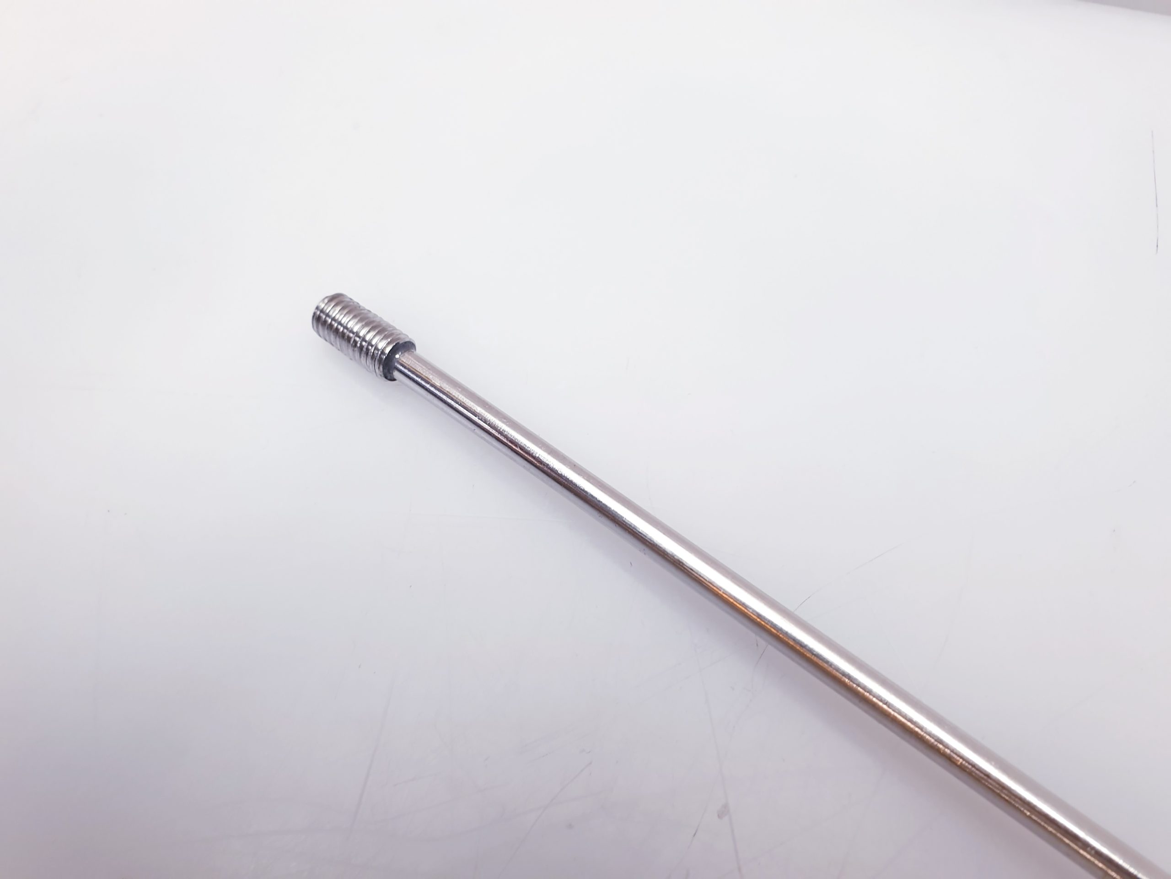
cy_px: 440
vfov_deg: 53.1
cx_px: 586
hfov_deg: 67.3
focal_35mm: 26
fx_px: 880
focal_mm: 4.3
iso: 100
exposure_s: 1/50
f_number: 2.4
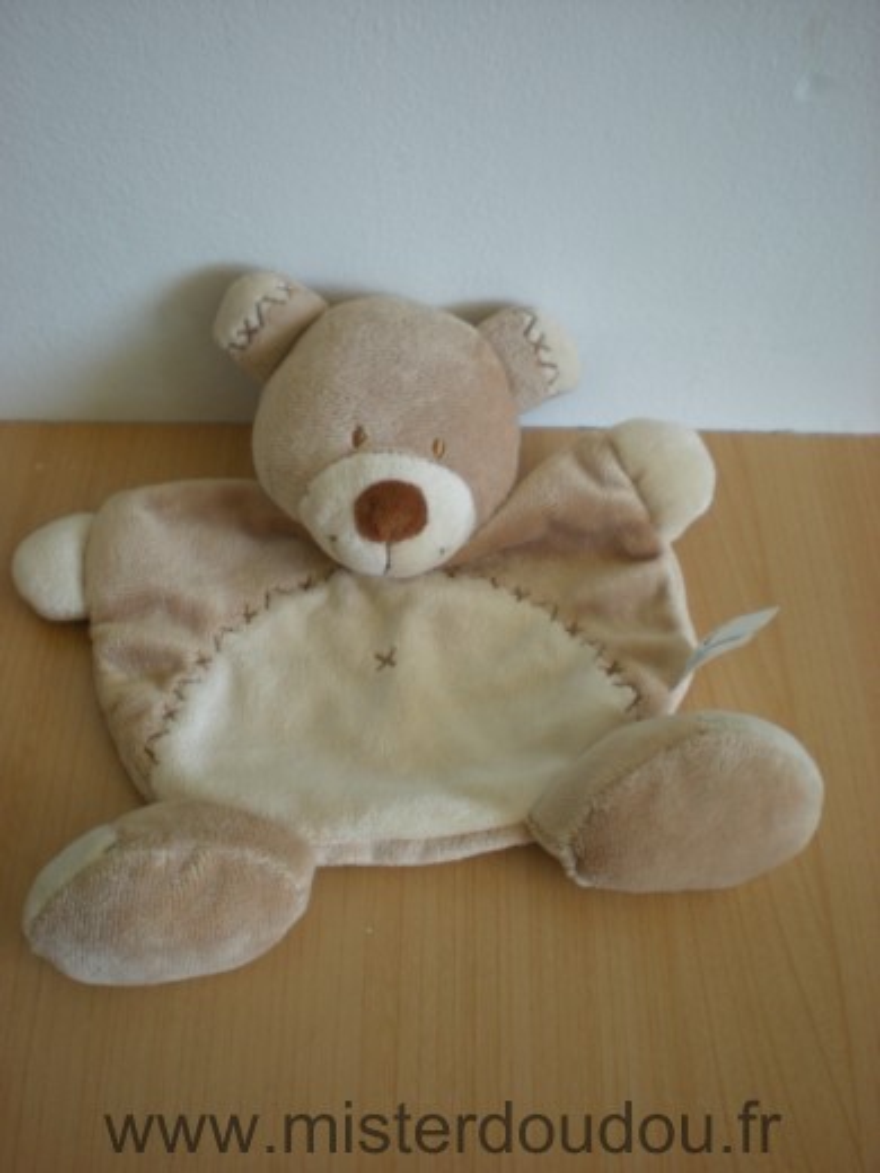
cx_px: 440
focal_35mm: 38
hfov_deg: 37.7
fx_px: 1288
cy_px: 586
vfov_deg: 49.0
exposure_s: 1/64.2
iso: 173
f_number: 3.1
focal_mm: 6.3
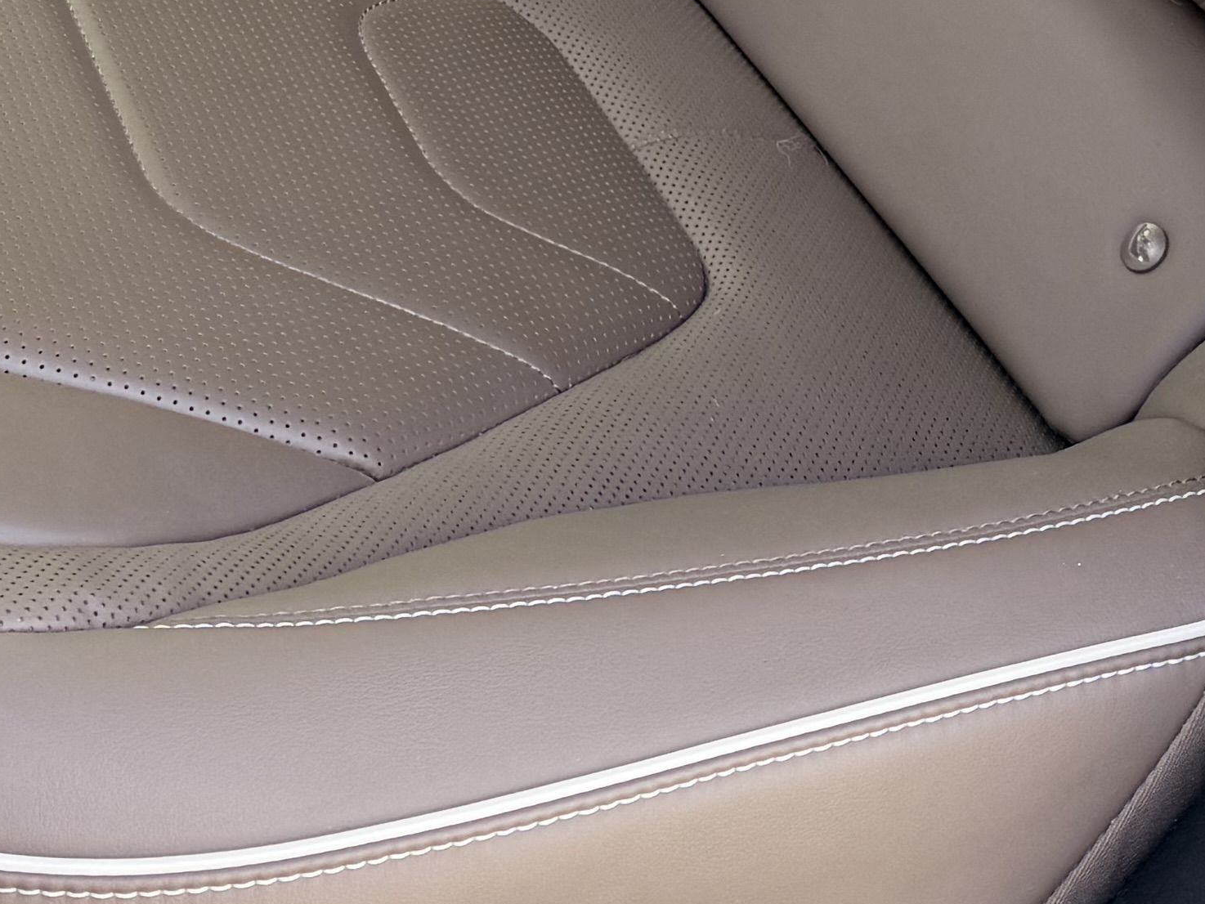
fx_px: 3238
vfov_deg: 14.0
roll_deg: -0.8
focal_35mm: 93
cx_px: 405
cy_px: -766
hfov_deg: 21.0
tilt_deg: -22.1
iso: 100
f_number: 1.78
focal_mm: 6.76
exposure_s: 1/237
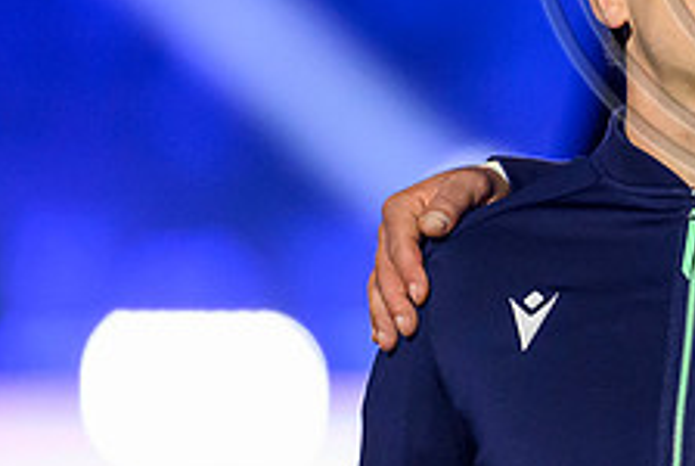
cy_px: 179
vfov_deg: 0.8
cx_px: 1470
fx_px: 32862
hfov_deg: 1.2
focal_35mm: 1700
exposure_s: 1/640
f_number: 2.8
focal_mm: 400
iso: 4000
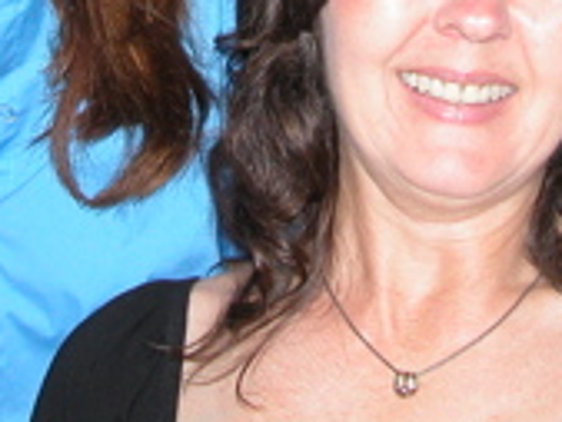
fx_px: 2015
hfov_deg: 15.9
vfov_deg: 11.5
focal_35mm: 124
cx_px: 276
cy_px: -193
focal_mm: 8.9
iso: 100
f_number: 2.8
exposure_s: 1/60
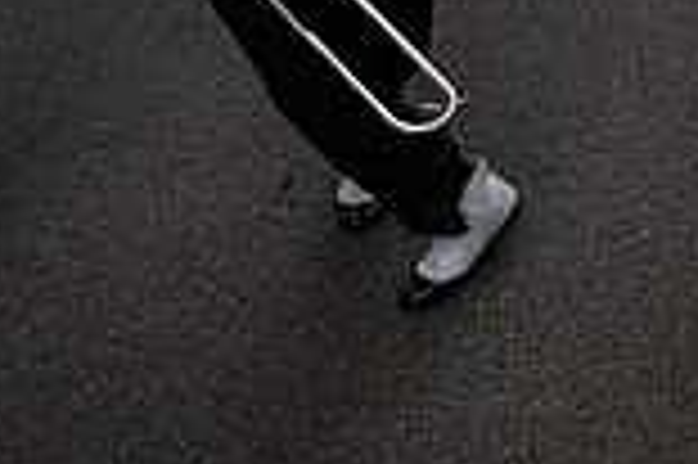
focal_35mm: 90
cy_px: -92
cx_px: 1090
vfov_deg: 14.7
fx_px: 1743
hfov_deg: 19.3
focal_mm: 24
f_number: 4
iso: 100
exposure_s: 1/1000
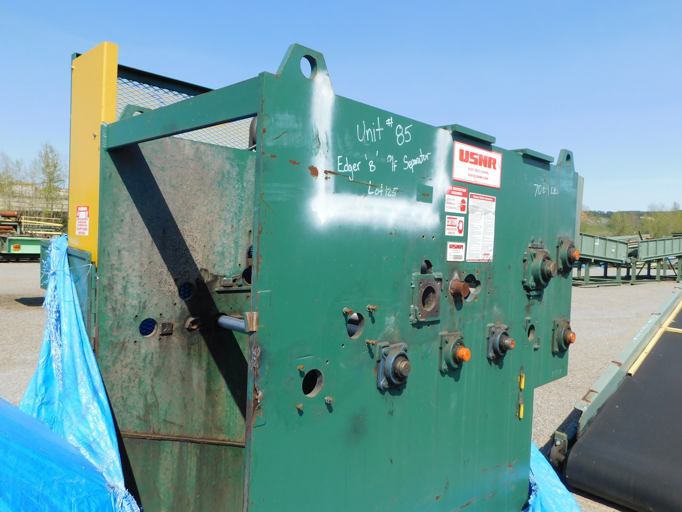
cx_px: 341
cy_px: 256
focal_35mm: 25
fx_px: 493
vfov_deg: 54.9
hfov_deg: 69.4
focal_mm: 4.5
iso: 125
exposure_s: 1/1250
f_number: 3.1
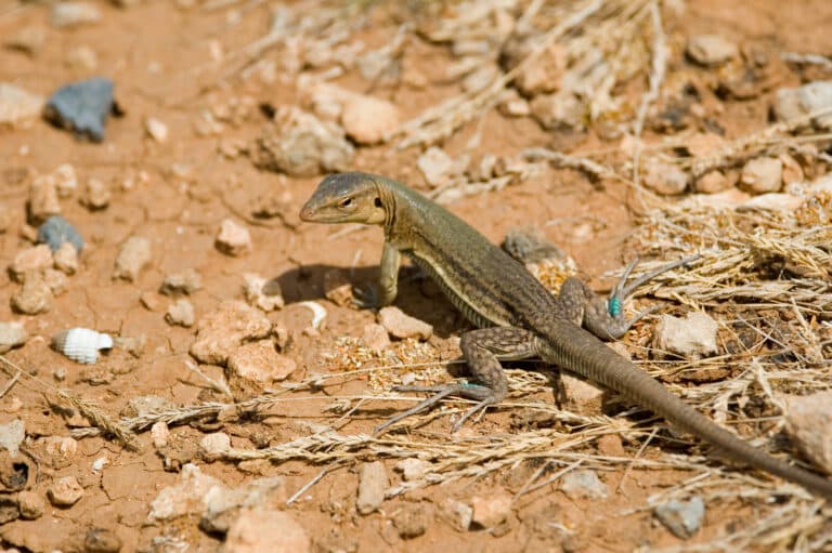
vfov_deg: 4.2
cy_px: 276
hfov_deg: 6.2
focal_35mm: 330
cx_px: 416
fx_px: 7621
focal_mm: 220
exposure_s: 1/1600
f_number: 5.3
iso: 200
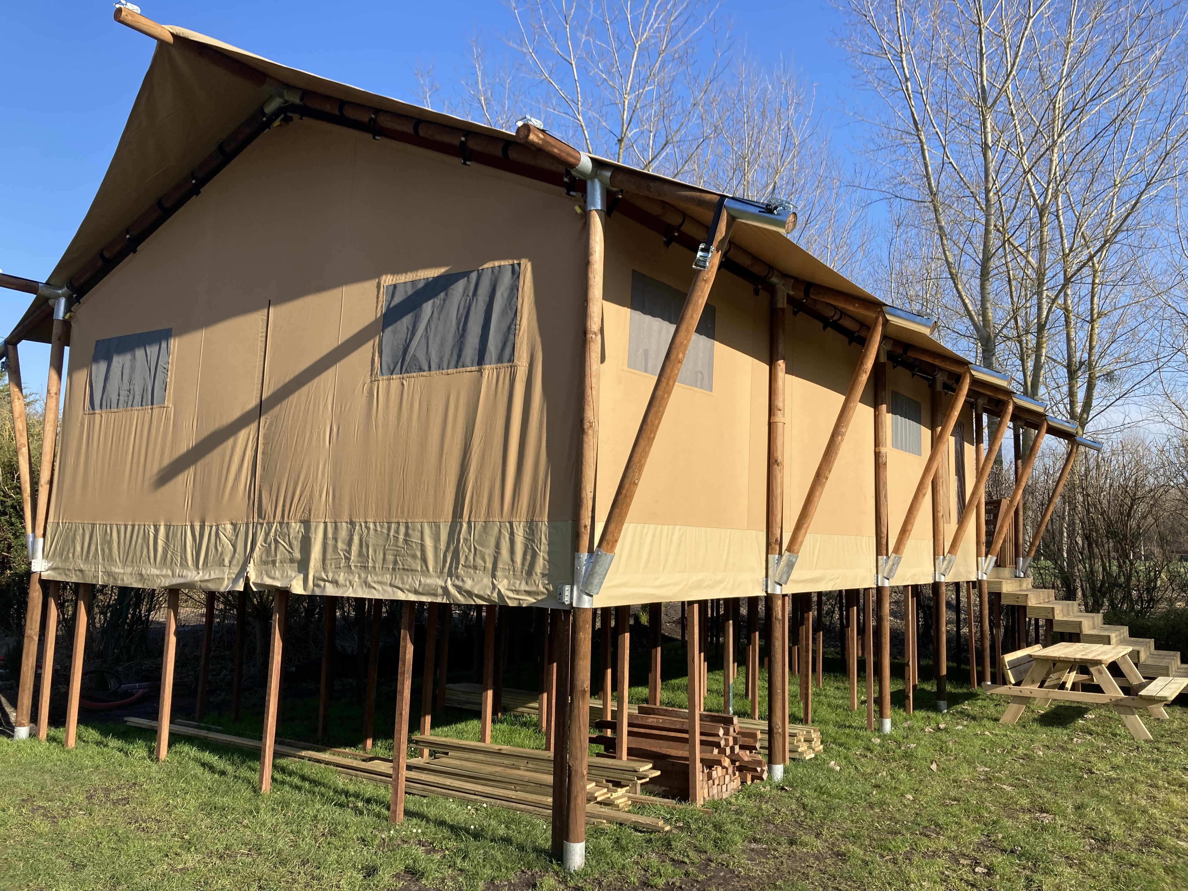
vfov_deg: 49.7
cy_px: 446
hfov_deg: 63.4
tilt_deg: +7.5
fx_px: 961
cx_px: 594
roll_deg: -1.1
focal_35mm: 28
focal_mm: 3.99
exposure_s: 1/1143
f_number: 1.8
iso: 20
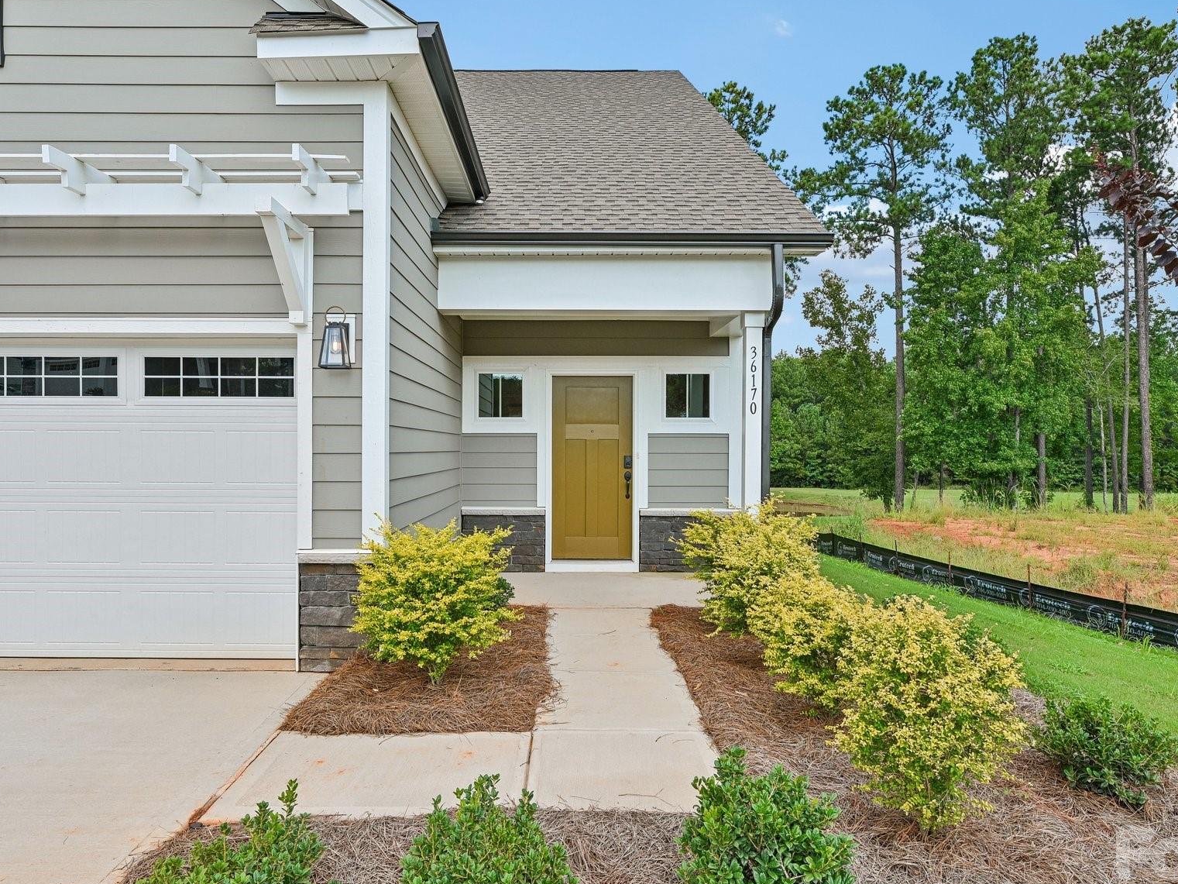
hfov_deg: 76.4
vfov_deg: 61.1
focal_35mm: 22
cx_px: 570
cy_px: 449
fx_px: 749
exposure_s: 1/250
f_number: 8
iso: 100
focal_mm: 17
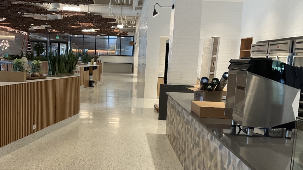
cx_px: 121
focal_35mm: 42
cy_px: 105
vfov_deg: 28.3
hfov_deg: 48.1
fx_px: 337
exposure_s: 1/60
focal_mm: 3
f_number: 1.8
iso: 64
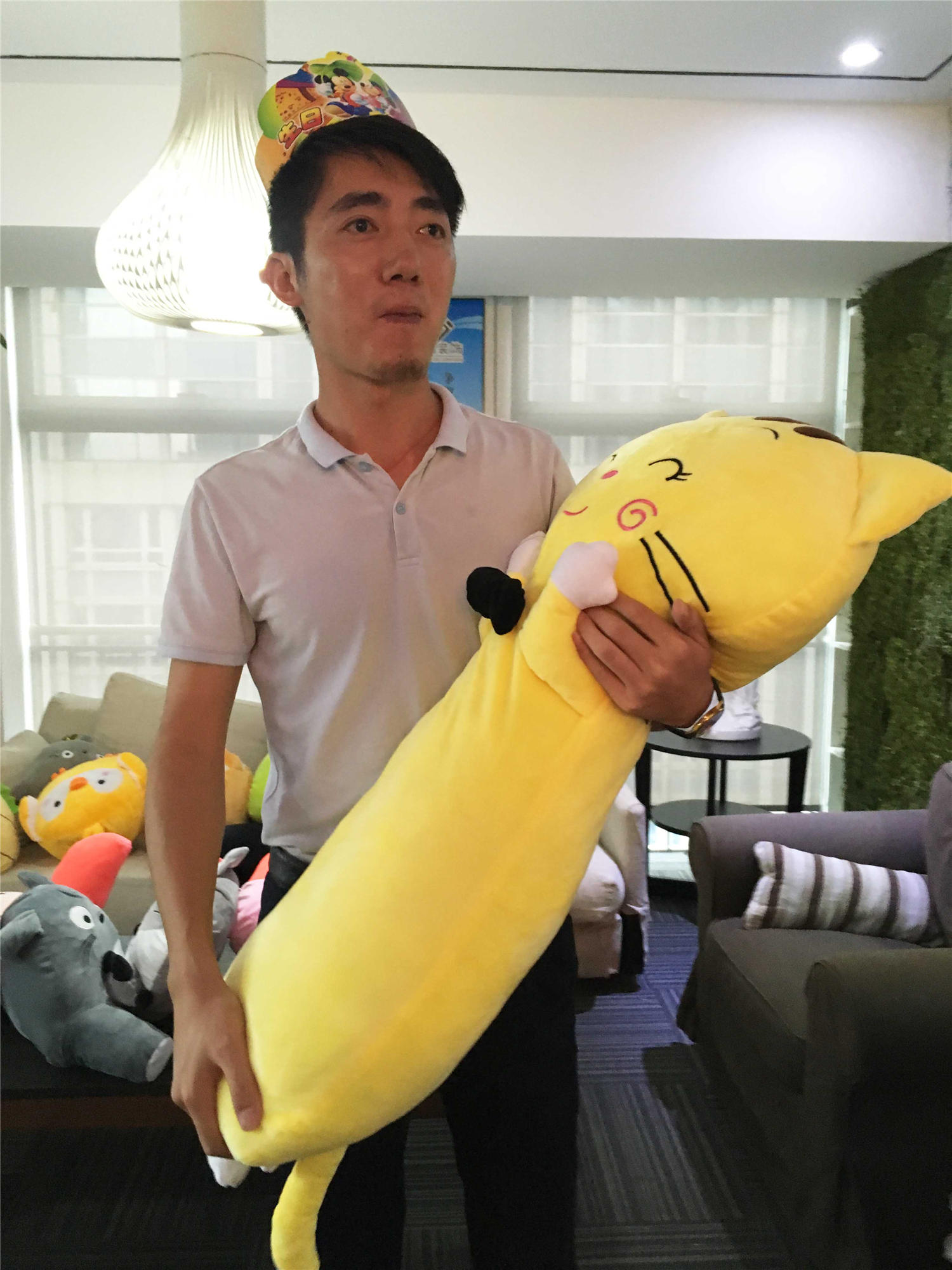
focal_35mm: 29
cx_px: 476
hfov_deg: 48.2
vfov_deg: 61.7
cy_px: 635
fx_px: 1063
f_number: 2.2
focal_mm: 4.15
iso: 200
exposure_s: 1/17
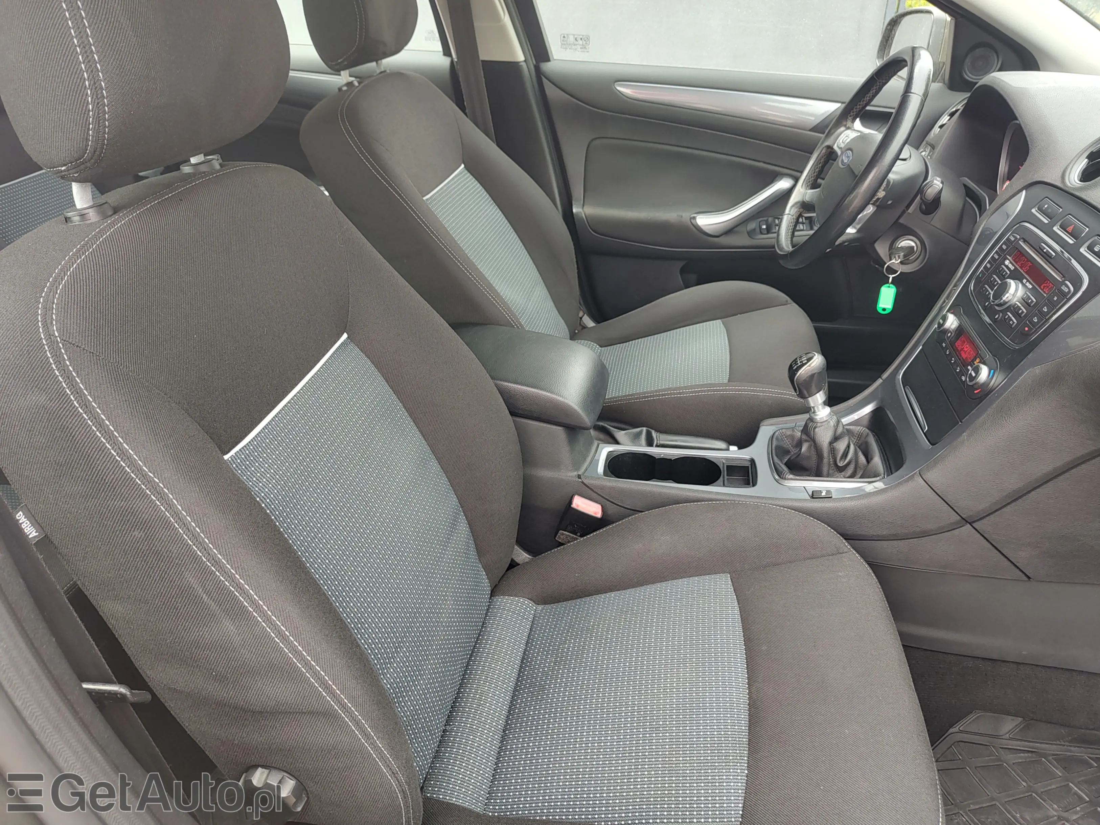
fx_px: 731
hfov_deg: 73.9
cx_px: 550
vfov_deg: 58.9
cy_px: 412
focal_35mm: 23
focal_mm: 5.56
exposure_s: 1/100
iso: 103
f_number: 1.8
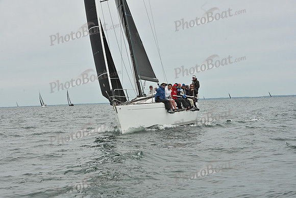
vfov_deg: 16.1
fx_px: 699
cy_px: 99
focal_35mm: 85
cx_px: 148
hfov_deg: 23.9
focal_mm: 85
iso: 320
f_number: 11
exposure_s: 1/1000
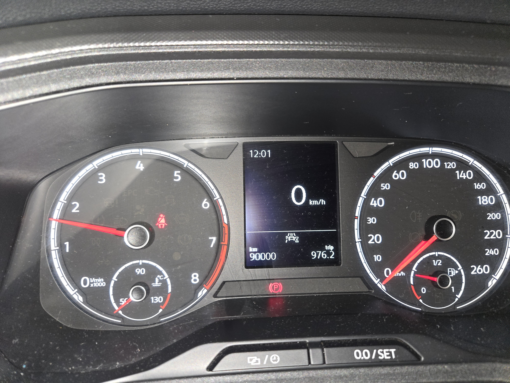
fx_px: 339
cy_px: 192
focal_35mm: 23
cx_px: 255
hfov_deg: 73.9
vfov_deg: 58.9
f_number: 1.8
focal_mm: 5.4
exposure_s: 1/50
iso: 50
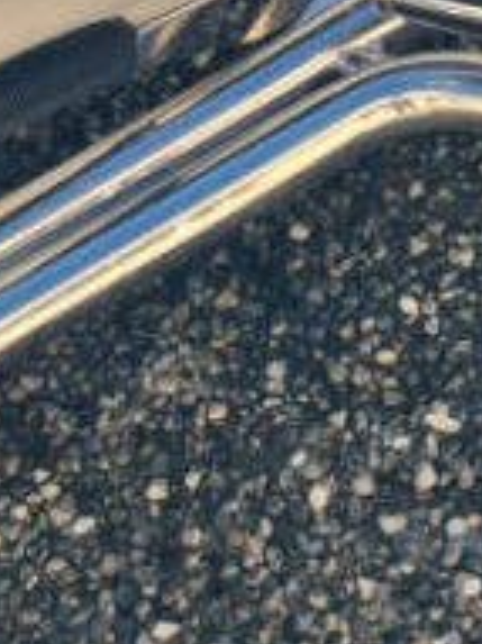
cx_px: 597
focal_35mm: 145
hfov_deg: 10.0
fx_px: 2695
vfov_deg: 11.5
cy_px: -833
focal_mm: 4
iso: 20
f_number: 1.8
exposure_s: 1/341
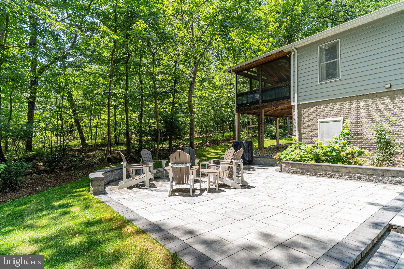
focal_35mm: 19
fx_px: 213
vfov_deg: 64.5
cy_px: 134
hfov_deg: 86.9
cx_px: 202
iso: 1250
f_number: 8
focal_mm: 19
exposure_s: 1/200
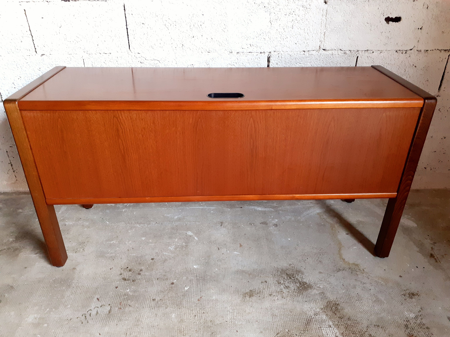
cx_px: 225
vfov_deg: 51.4
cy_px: 168
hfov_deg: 65.3
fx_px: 351
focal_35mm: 27
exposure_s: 1/25
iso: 200
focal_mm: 3.6
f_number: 1.9
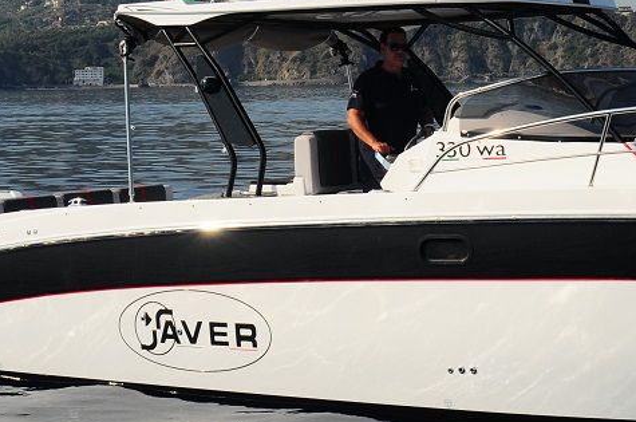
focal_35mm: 91
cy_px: 246
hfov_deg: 21.9
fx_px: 1605
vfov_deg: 15.0
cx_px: 564
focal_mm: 24
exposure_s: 1/500
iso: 200
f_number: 11
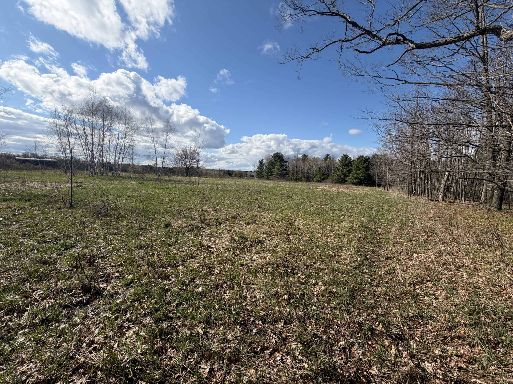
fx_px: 207
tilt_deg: -5.0
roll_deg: -2.3
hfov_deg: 102.1
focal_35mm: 14
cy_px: 192
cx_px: 256
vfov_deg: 85.7
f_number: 2.2
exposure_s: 1/985
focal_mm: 2.22
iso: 20
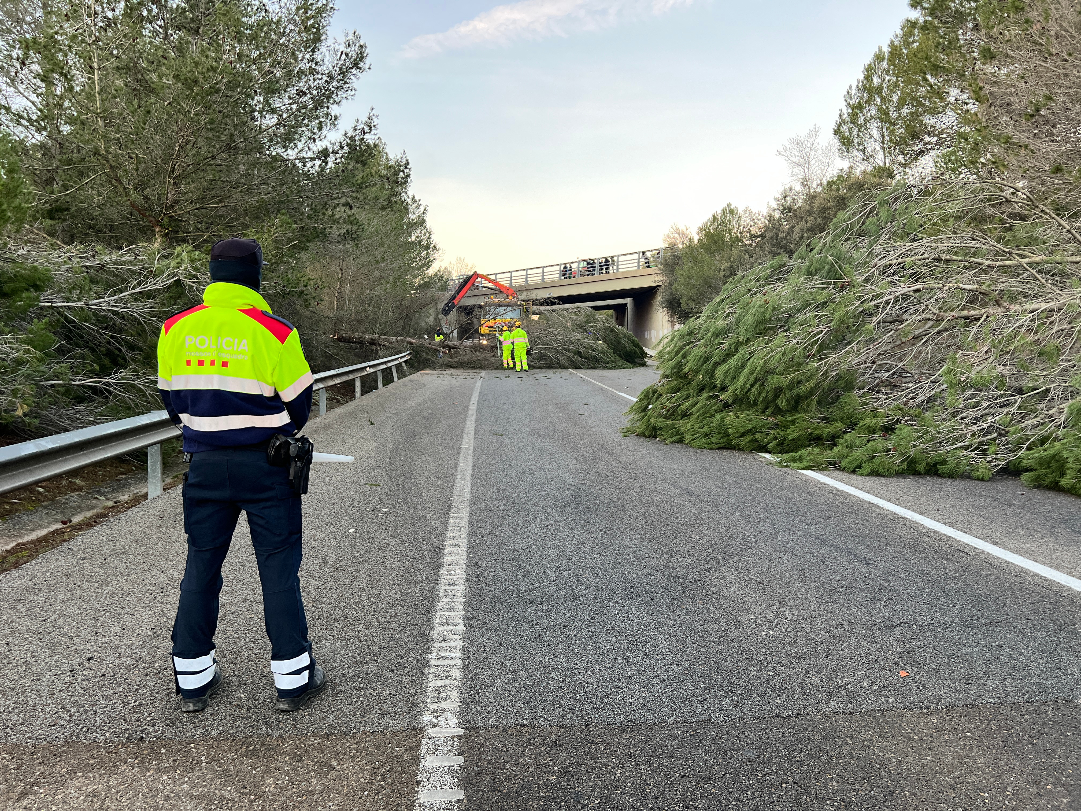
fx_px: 812
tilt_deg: -4.3
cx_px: 540
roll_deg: +1.2
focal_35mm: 26
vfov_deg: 53.1
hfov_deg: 67.3
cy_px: 406
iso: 125
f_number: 1.5
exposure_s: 1/121
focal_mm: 5.7
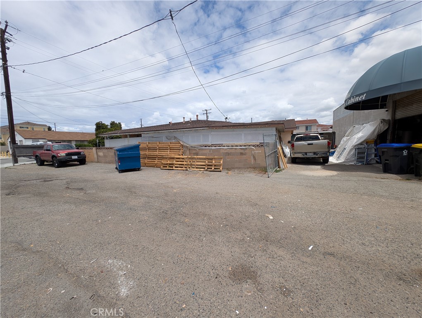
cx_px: 211
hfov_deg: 110.5
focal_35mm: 12
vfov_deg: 94.6
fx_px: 146
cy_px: 159
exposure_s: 1/2538
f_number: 1.95
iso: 40
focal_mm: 2.23
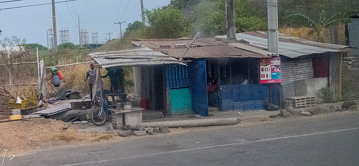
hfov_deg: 44.0
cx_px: 51
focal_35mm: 45
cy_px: 75
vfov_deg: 22.9
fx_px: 410
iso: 10000
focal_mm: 24
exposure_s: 1/250
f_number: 8
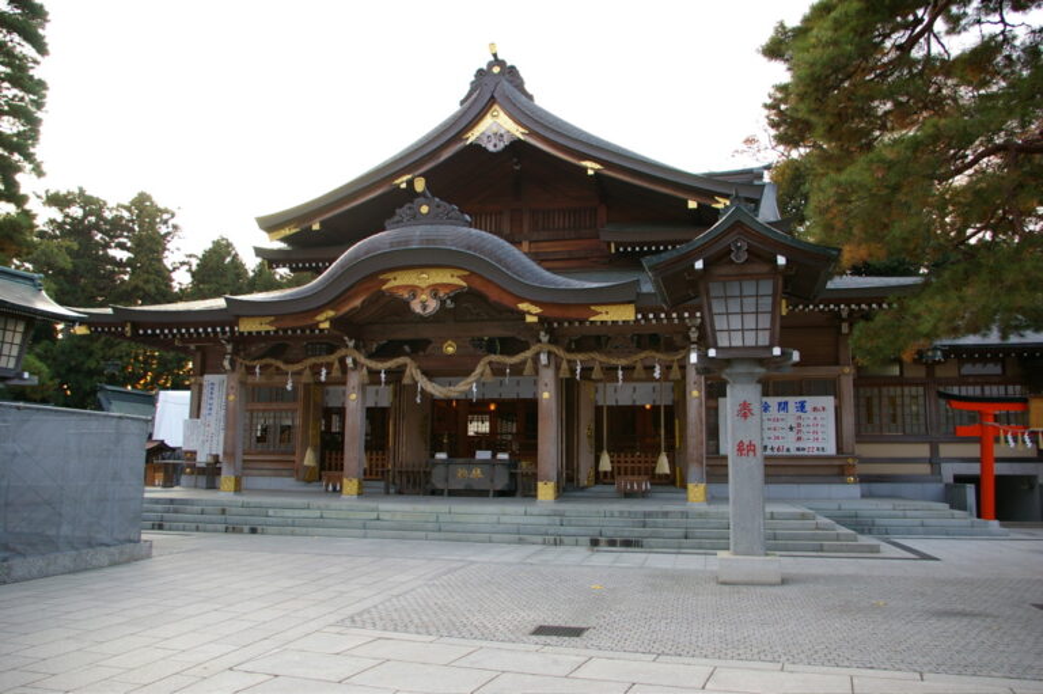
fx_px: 782
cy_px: 347
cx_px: 522
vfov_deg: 47.9
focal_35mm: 27
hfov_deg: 67.4
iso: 200
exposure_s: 1/20
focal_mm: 18
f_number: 5.6
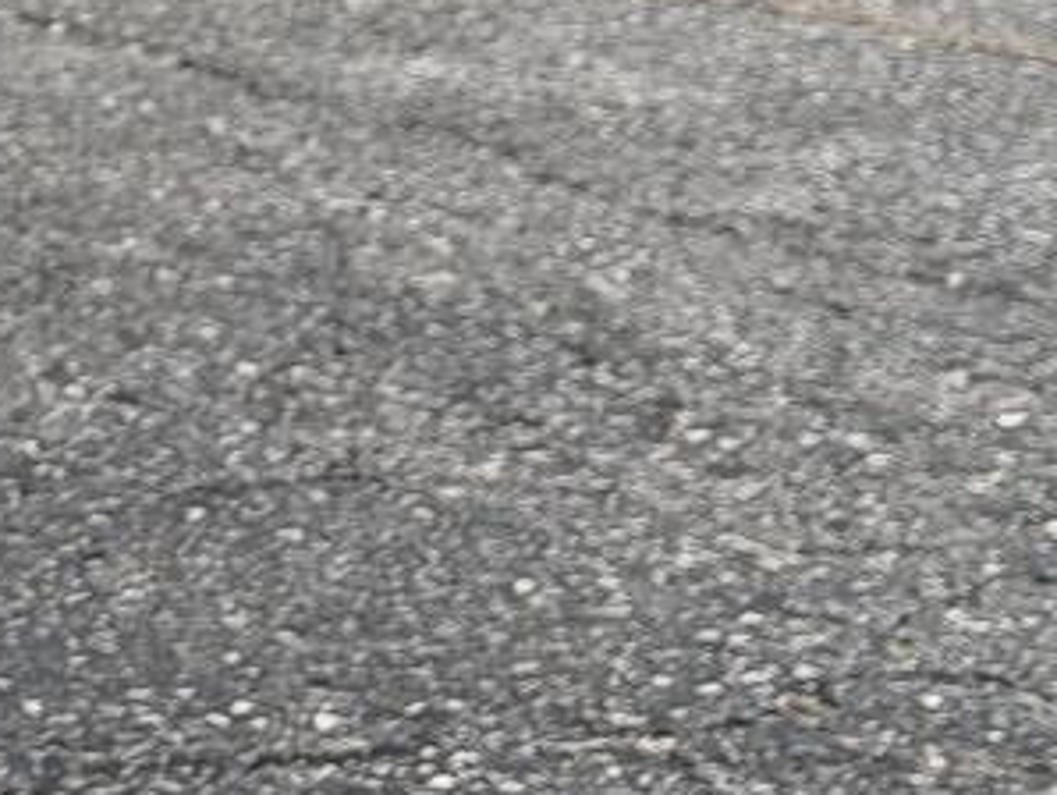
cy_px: -610
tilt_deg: -4.6
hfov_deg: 9.0
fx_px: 6295
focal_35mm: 206
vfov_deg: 7.0
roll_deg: -2.5
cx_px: -1128
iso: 64
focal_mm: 6.76
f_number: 1.78
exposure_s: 1/2577
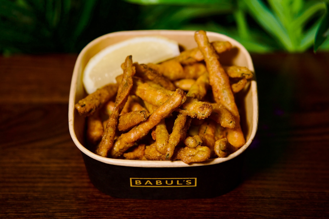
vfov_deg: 16.7
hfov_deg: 24.8
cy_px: 110
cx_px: 164
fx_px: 749
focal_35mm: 82
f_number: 4.5
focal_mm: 82
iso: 2000
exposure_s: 1/250
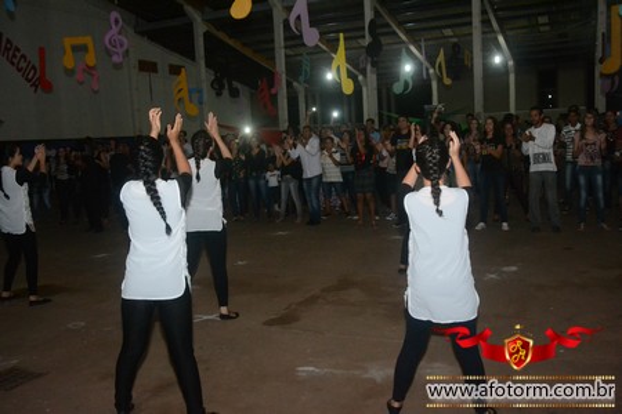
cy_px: 207
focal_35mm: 33
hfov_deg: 57.2
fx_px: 570
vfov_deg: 40.0
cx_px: 311
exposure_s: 1/160
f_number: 3.8
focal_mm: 22
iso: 3200
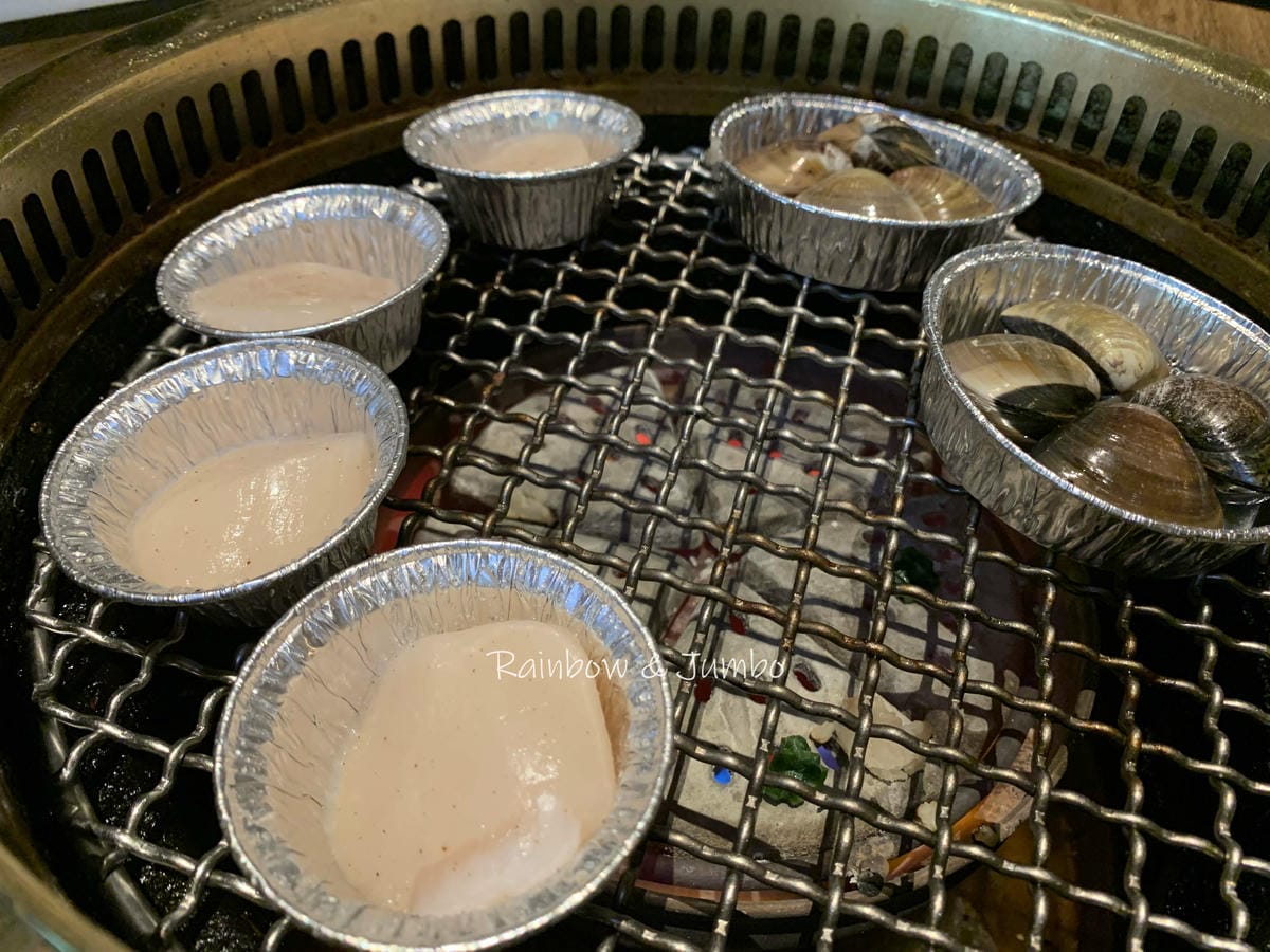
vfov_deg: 53.1
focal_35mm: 26
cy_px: 476
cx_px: 635
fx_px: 954
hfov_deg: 67.3
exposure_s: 1/60
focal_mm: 4.25
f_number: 1.8
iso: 320
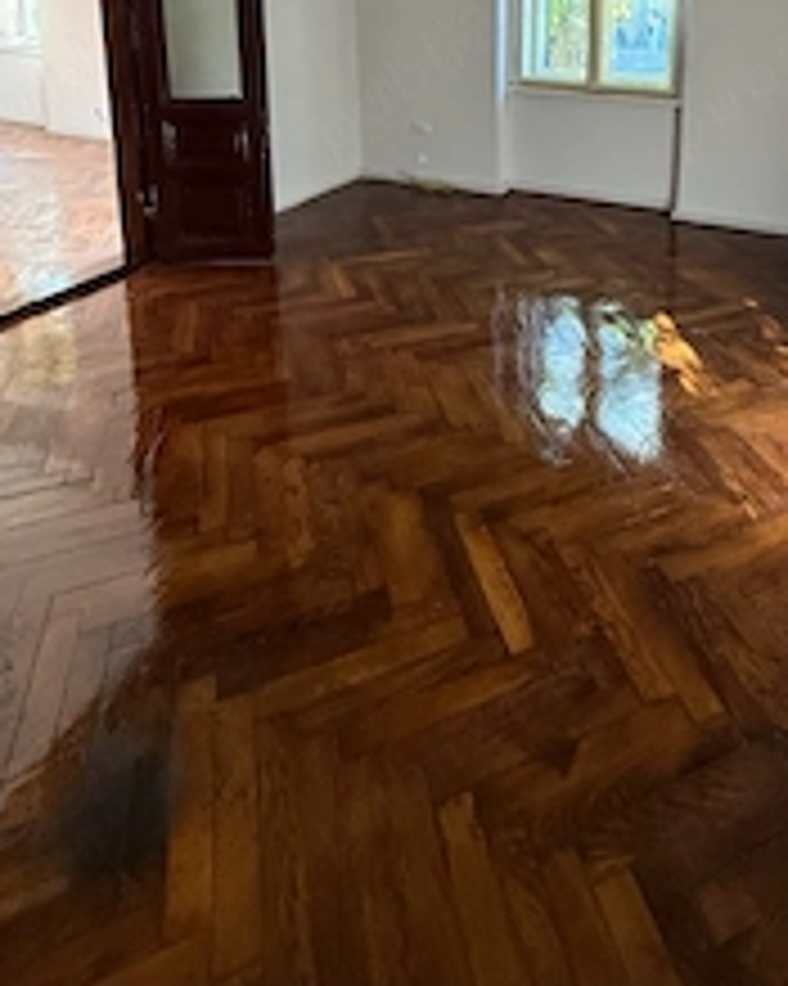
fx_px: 729
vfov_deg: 58.3
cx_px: 549
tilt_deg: -9.1
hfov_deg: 55.1
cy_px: 99
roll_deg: -0.7
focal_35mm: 25
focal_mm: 2.22
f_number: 2.2
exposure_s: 1/64
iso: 320
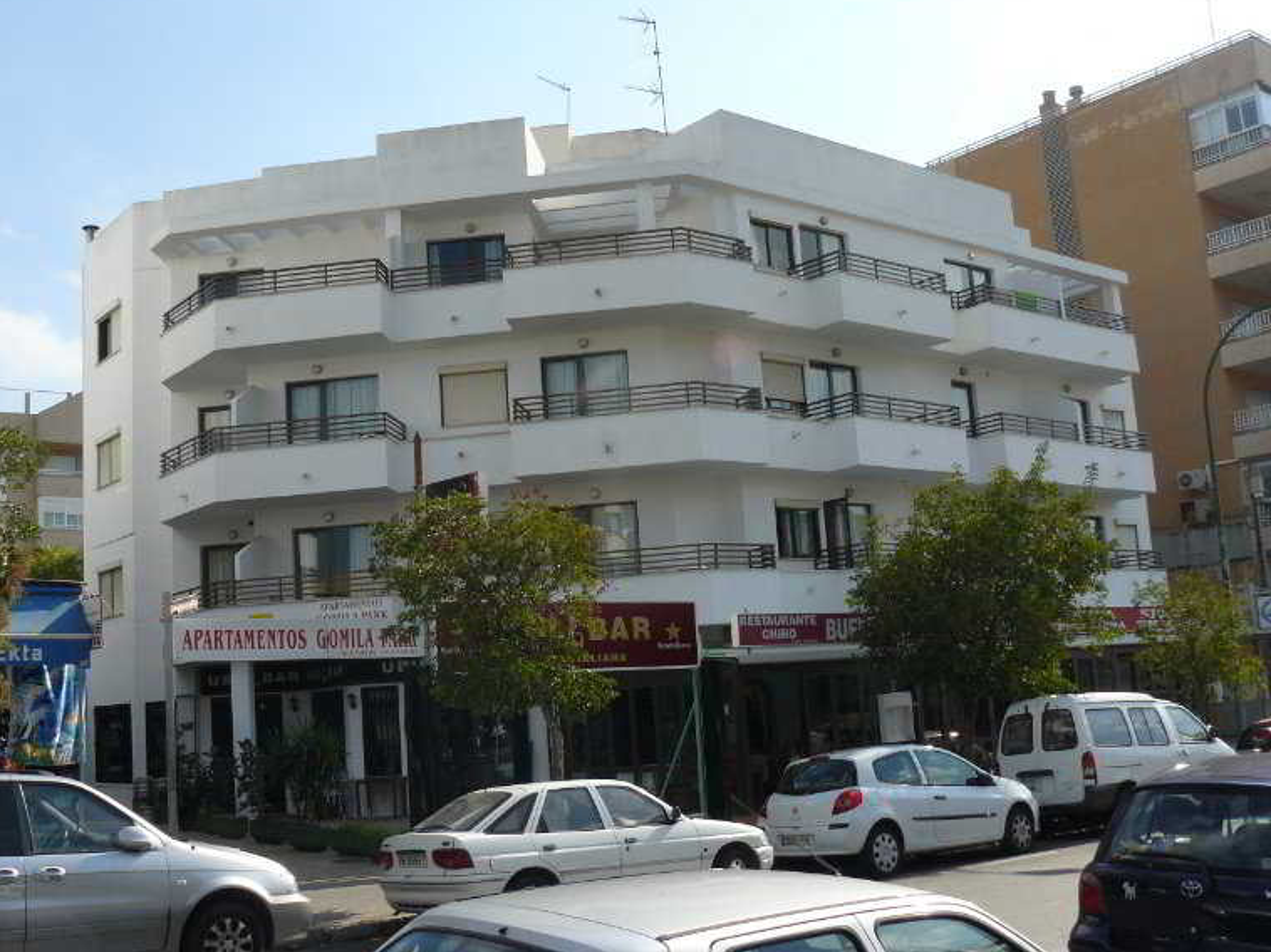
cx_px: 602
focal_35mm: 38
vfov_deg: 37.7
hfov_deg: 49.0
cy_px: 451
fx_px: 1395
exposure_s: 1/400
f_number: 5.6
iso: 100
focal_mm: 6
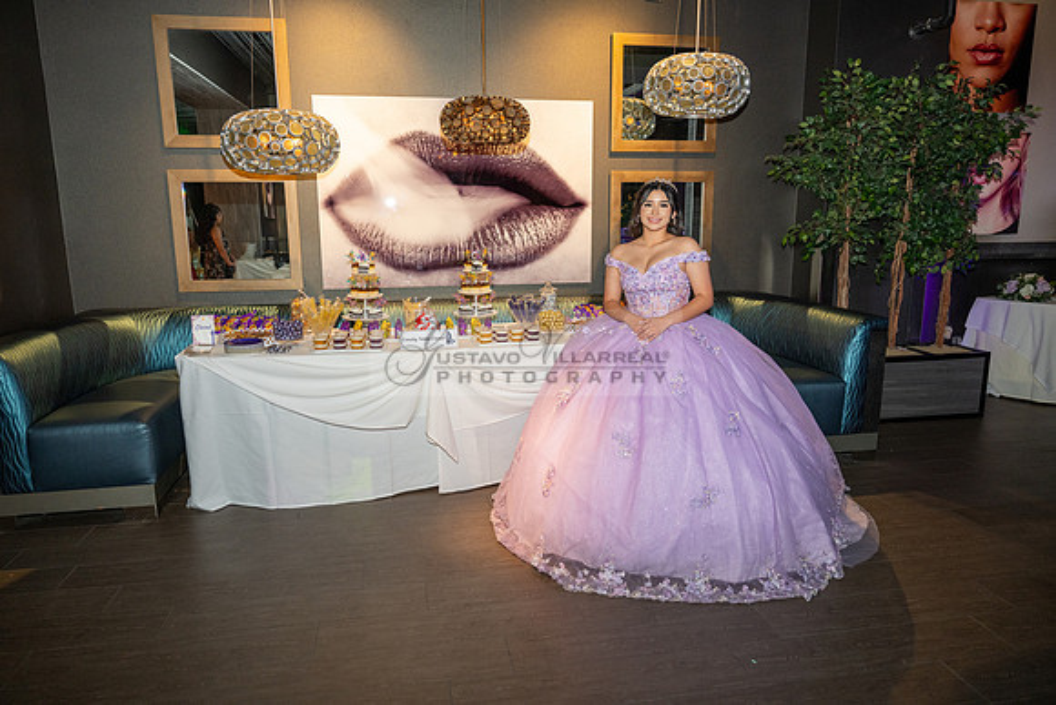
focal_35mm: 24
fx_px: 704
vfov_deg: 53.2
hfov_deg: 73.7
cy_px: 352
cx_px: 528
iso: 1000
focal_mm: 24
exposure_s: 1/125
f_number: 2.8
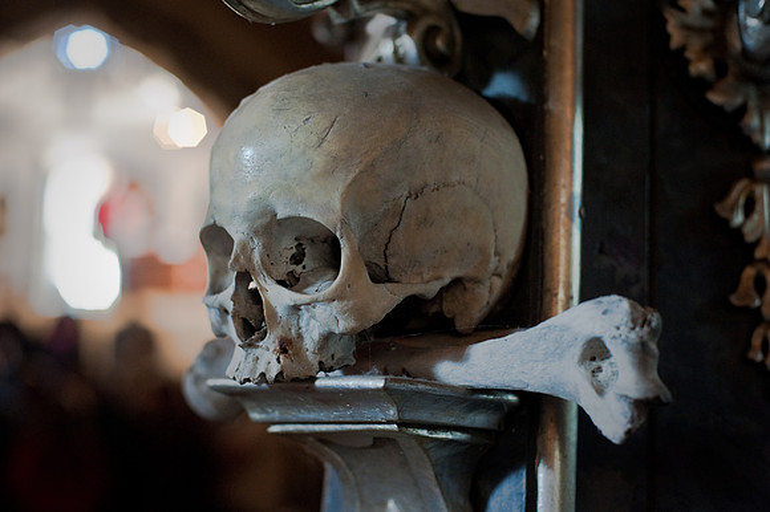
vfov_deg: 27.0
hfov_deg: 39.6
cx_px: 385
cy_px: 256
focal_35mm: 50
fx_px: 1069
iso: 1000
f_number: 3.2
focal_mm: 50
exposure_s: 1/50
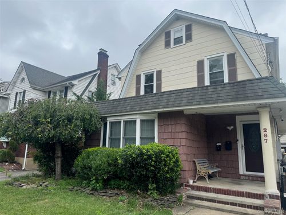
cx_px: 143
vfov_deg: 56.8
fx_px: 198
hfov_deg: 71.6
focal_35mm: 24
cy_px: 108
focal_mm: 6.76
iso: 80
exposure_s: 1/2174
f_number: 1.78
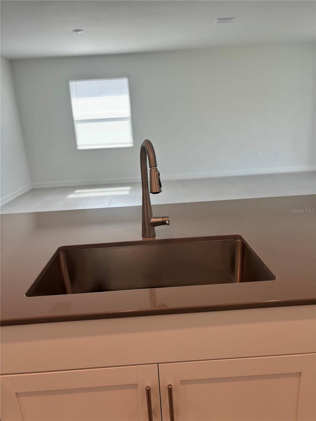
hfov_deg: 53.1
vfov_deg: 67.3
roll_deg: +3.2
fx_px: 316
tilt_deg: -15.8
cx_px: 158
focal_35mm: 26
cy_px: 210
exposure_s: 1/120
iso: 50
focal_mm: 5.96
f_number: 1.6
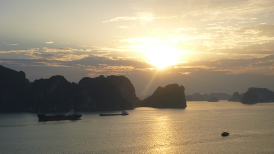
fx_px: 465
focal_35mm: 64
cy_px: 96
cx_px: 138
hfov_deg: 32.8
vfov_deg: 18.8
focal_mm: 10.4
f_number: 5.1
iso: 100
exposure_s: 1/320
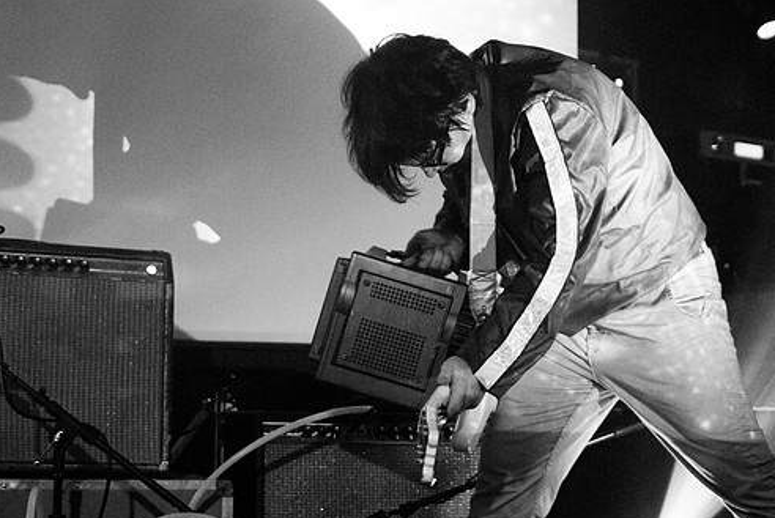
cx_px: 362
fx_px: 1142
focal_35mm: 53
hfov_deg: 37.5
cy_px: 265
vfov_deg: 25.6
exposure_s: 1/60
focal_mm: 30
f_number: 1.8
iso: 800
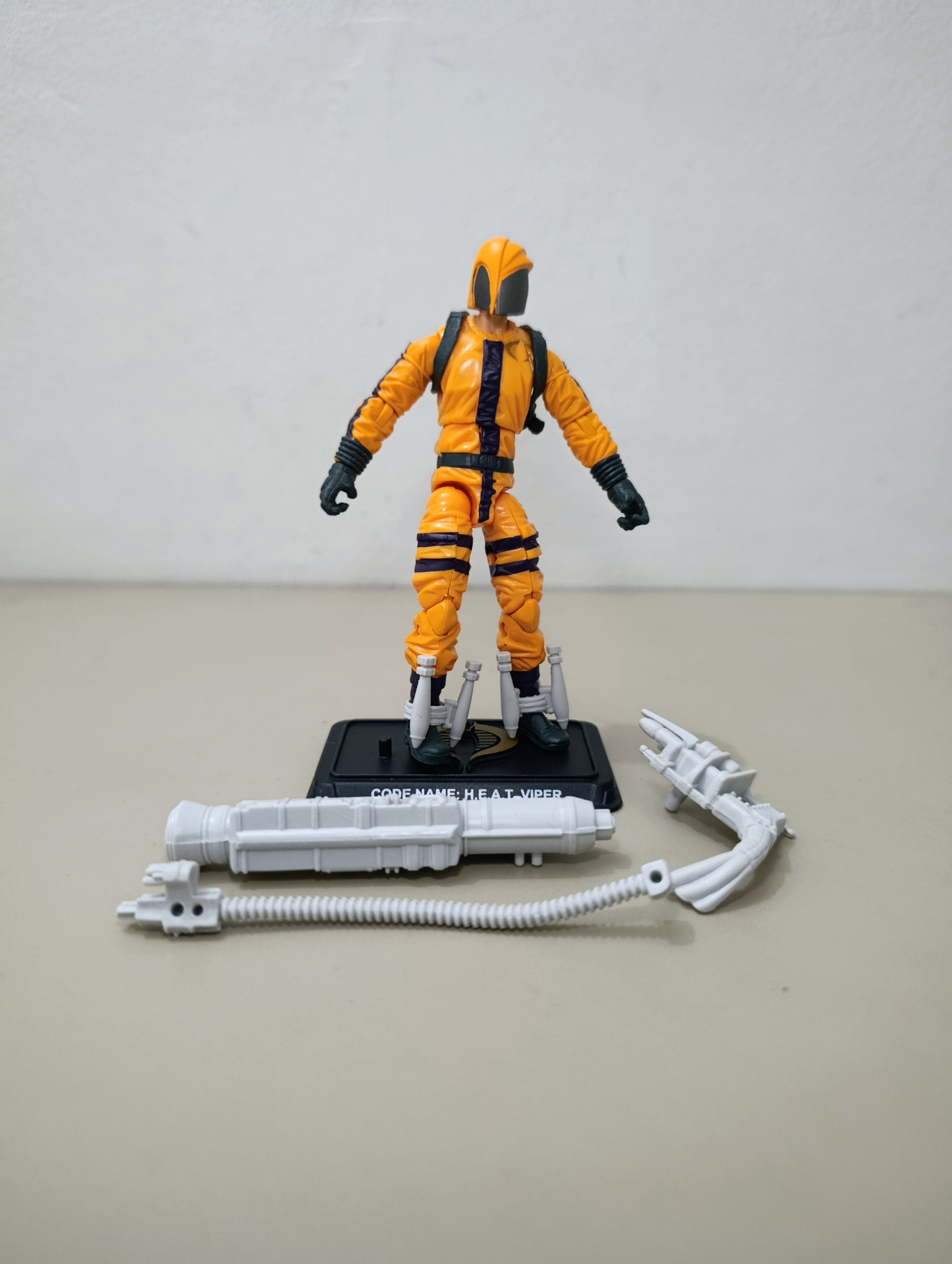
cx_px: 476
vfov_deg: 73.8
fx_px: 841
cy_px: 632
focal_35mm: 23
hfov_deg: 59.0
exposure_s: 1/33.3
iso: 1045
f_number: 1.65
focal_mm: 6.11
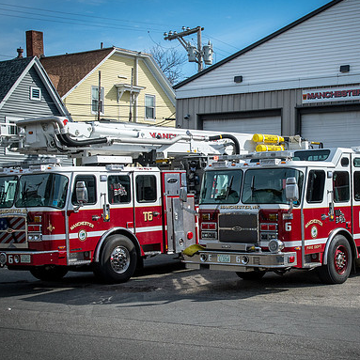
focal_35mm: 64
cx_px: 262
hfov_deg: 26.6
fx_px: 753
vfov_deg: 26.9
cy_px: 183
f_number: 5
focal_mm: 24
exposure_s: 1/5000
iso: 640
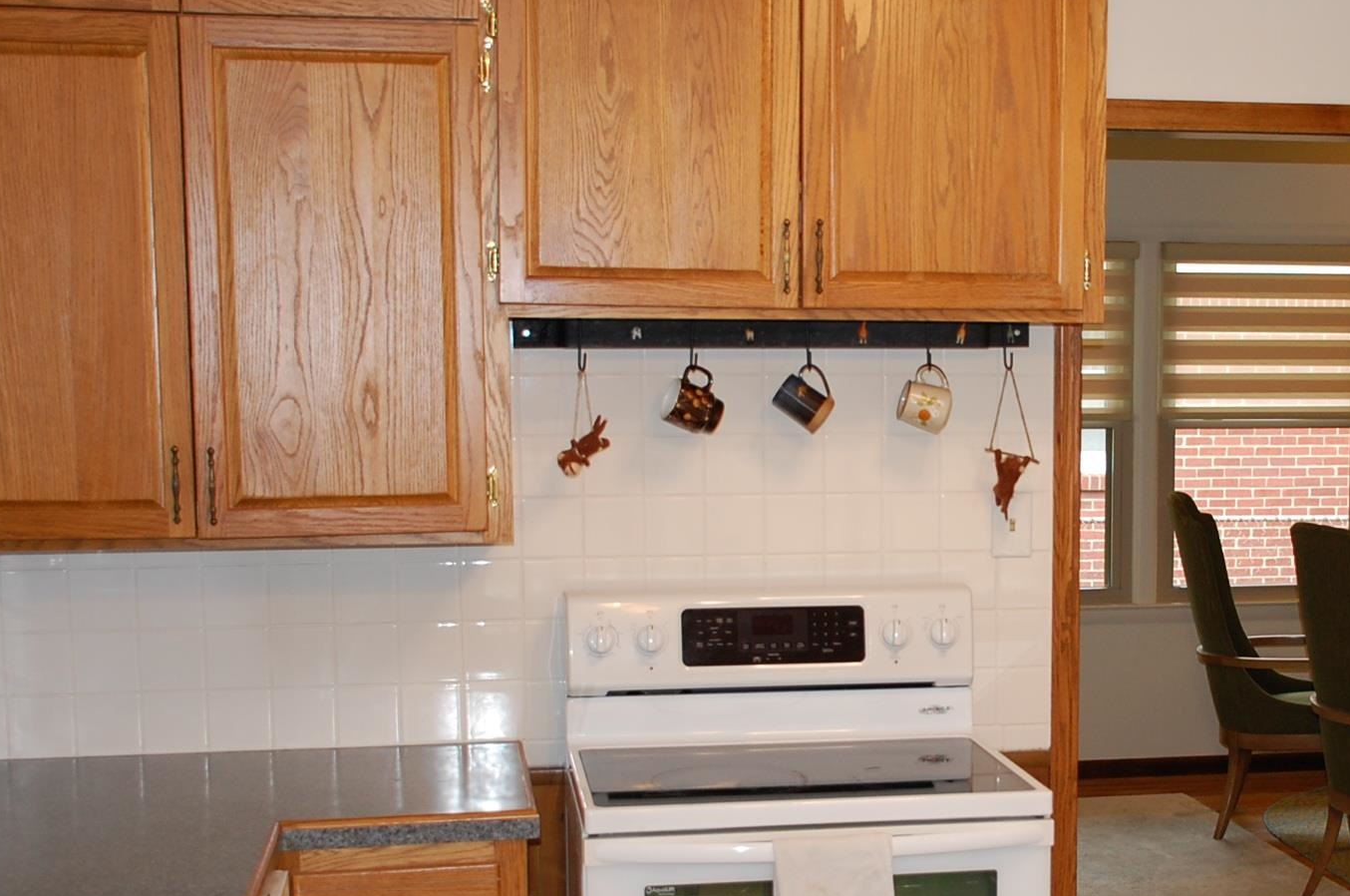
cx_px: 940
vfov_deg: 24.4
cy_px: 583
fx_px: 2059
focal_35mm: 55
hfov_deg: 35.8
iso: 400
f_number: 3.8
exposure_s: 1/60
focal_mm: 22
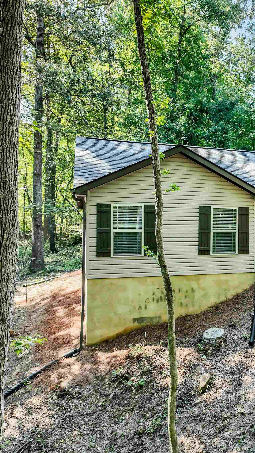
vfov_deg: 56.6
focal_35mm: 35
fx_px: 421
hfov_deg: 30.5
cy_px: 227
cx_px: 273
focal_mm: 12.29
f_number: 2.8
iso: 400
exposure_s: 1/500
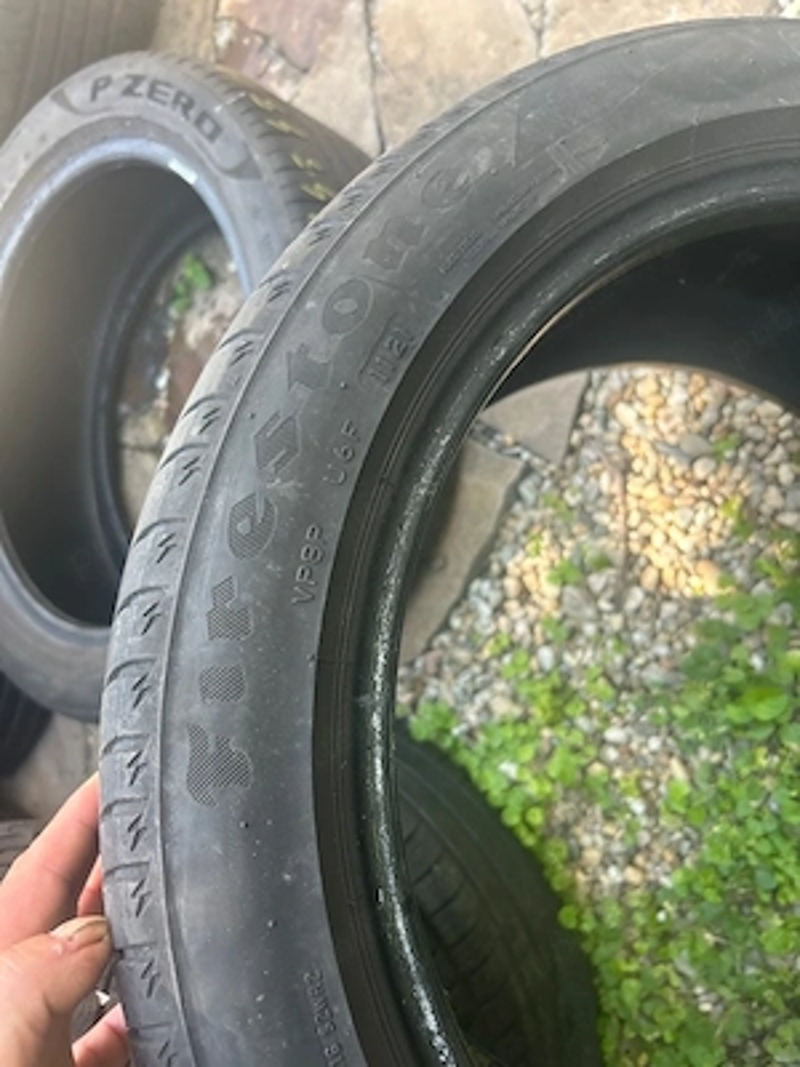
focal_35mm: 26
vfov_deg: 67.3
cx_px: 400
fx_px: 801
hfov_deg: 53.1
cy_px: 534
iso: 50
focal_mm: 5.7
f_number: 1.5
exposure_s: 1/121
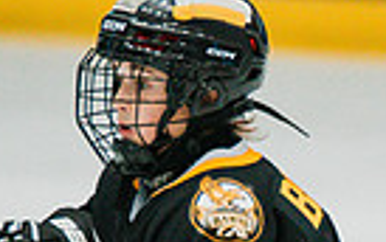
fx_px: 17337
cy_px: 452
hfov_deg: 1.3
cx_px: 387
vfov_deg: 0.8
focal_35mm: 1646
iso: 3200
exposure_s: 1/1600
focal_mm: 300
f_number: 3.2
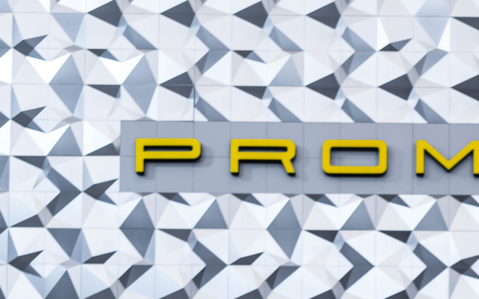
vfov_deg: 9.4
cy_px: 569
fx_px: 1723
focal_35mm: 132
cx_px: 500
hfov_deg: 15.5
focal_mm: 35
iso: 100
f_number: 2.8
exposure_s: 1/60
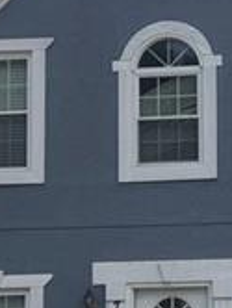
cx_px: 247
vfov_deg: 17.5
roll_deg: +1.4
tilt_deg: +6.4
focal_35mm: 111
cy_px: 271
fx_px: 989
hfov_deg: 13.1
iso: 100
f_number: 1.78
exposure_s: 1/6173
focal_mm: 6.76
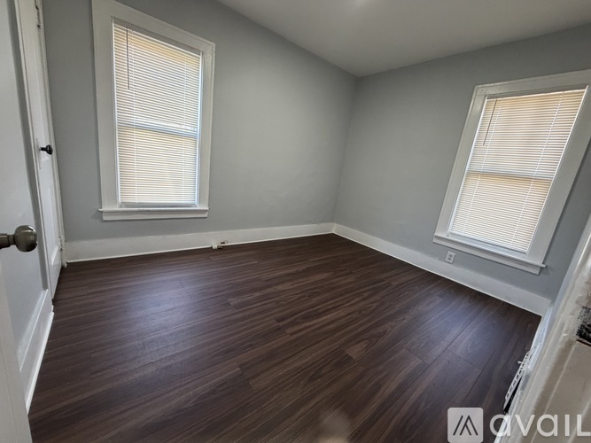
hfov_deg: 102.1
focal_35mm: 14
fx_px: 239
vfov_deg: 85.7
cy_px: 222
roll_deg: -6.6
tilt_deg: -13.6
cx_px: 296
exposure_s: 1/120
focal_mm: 2.22
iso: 250
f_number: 2.2
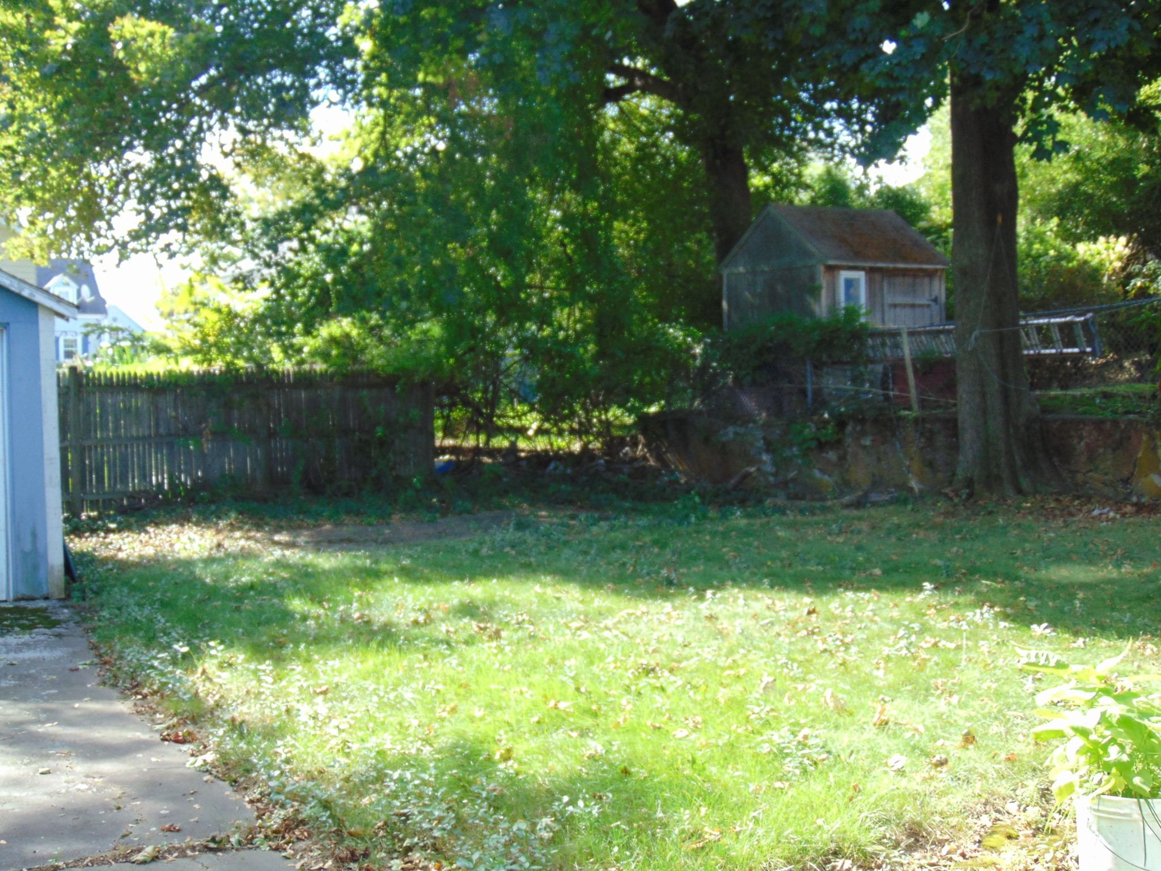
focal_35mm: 42
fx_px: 1409
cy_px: 436
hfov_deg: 44.8
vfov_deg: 34.3
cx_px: 580
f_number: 3.3
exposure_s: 1/100
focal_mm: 7.6
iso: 80
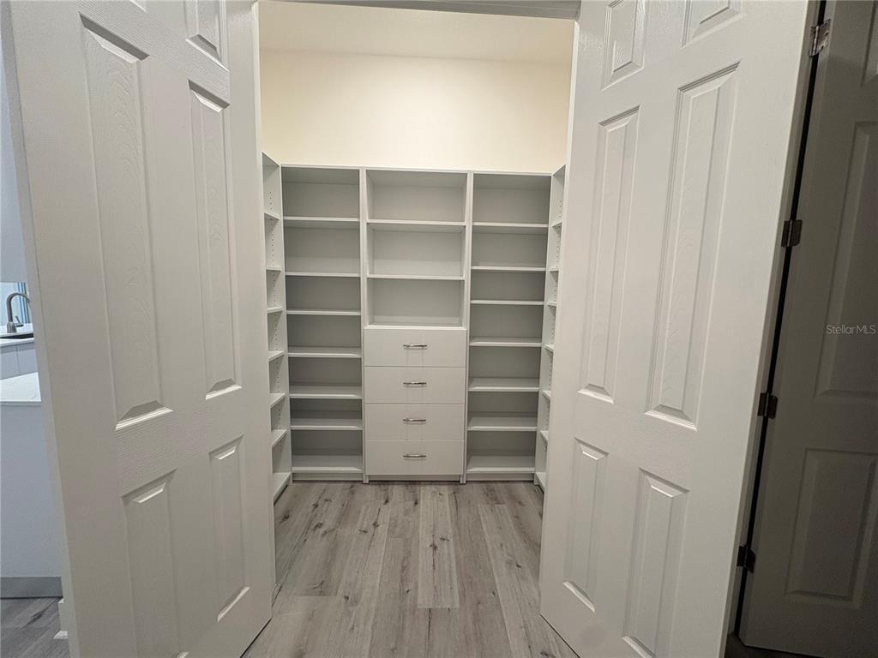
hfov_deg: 102.1
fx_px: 355
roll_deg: -1.9
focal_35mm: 14
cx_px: 439
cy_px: 329
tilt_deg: -6.8
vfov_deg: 85.7
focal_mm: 2.22
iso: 125
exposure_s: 1/60
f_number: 2.2
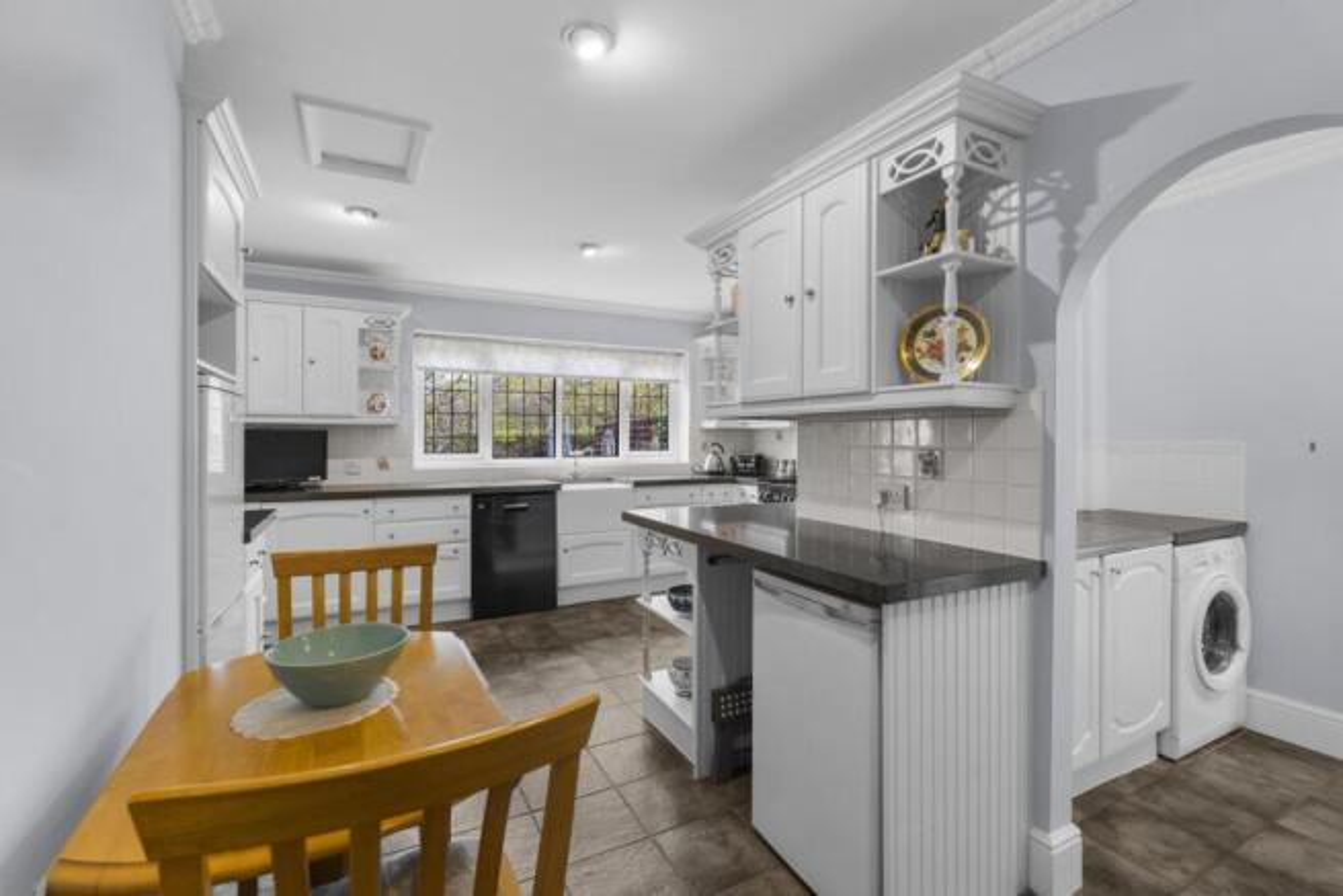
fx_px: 597
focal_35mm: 16
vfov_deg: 73.8
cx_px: 672
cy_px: 448
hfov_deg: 96.7
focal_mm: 16
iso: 320
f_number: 8
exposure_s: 1
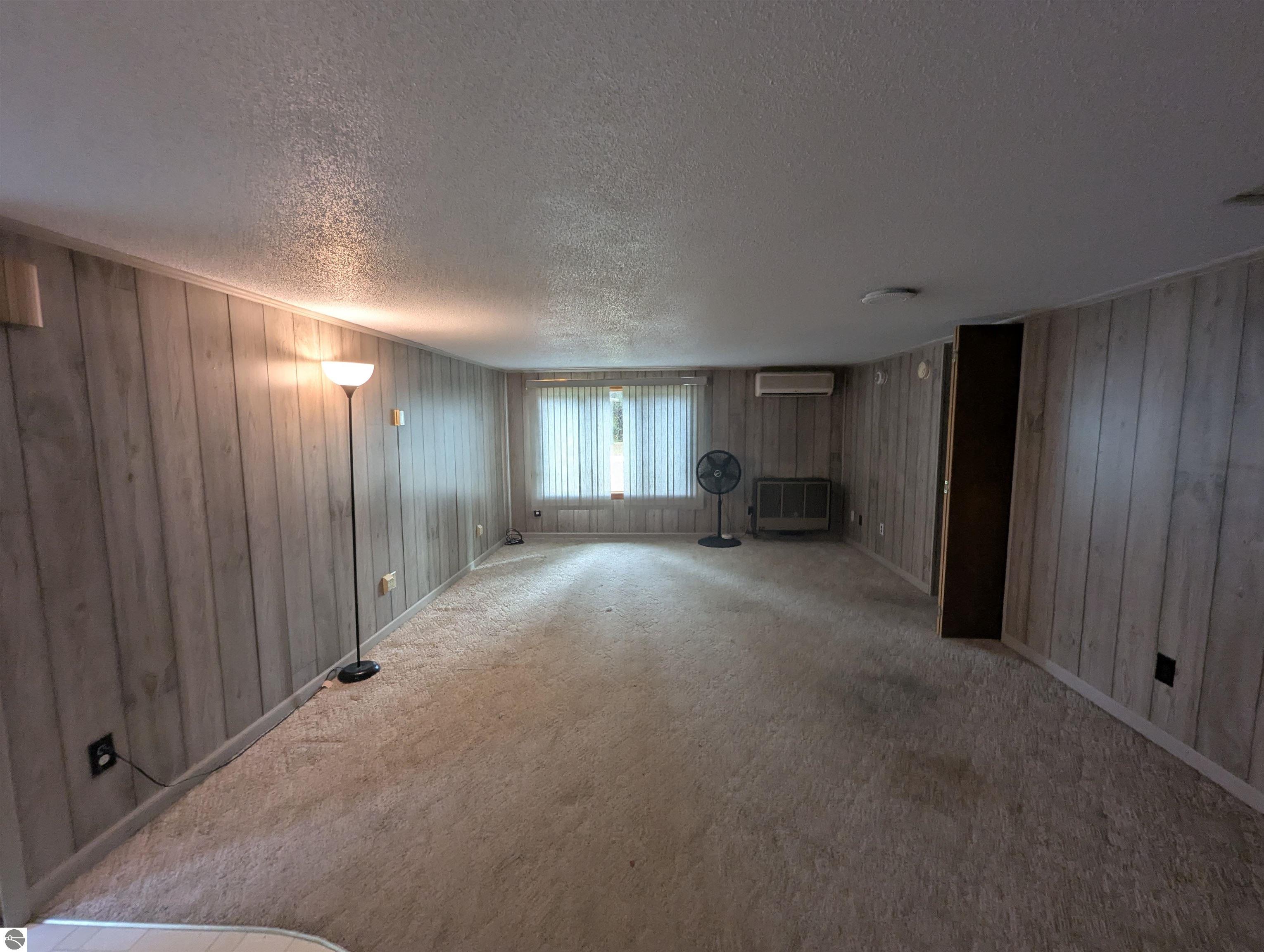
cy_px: 476
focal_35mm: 13
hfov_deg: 106.1
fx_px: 475
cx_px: 632
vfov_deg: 90.1
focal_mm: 1.95
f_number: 2.2
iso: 127
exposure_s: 1/60
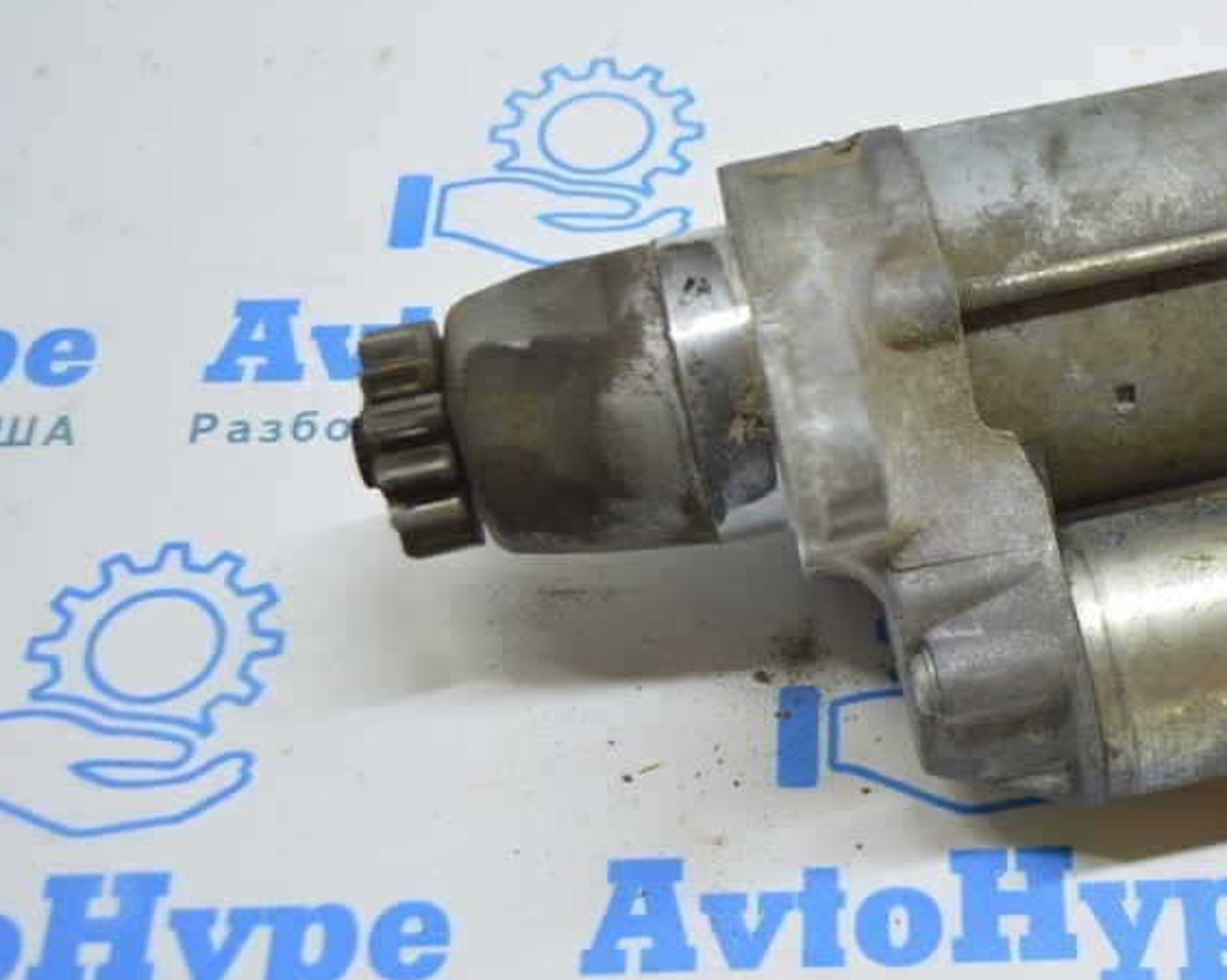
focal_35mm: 64
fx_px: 2318
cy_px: 473
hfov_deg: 28.8
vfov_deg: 23.9
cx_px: 1025
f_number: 4
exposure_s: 1/50
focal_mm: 25
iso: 400
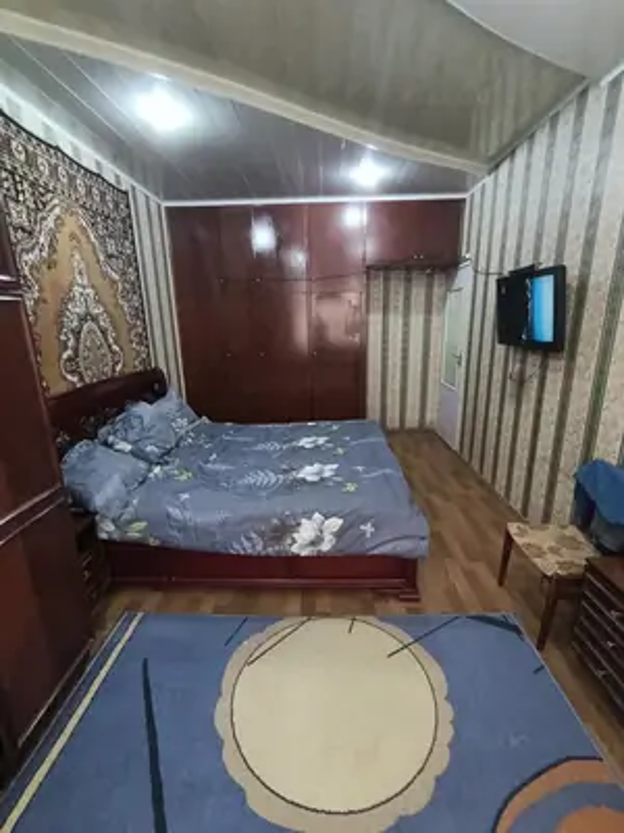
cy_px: 416
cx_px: 312
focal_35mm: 15
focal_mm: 1.65
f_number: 2.2
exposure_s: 1/33.3
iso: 634
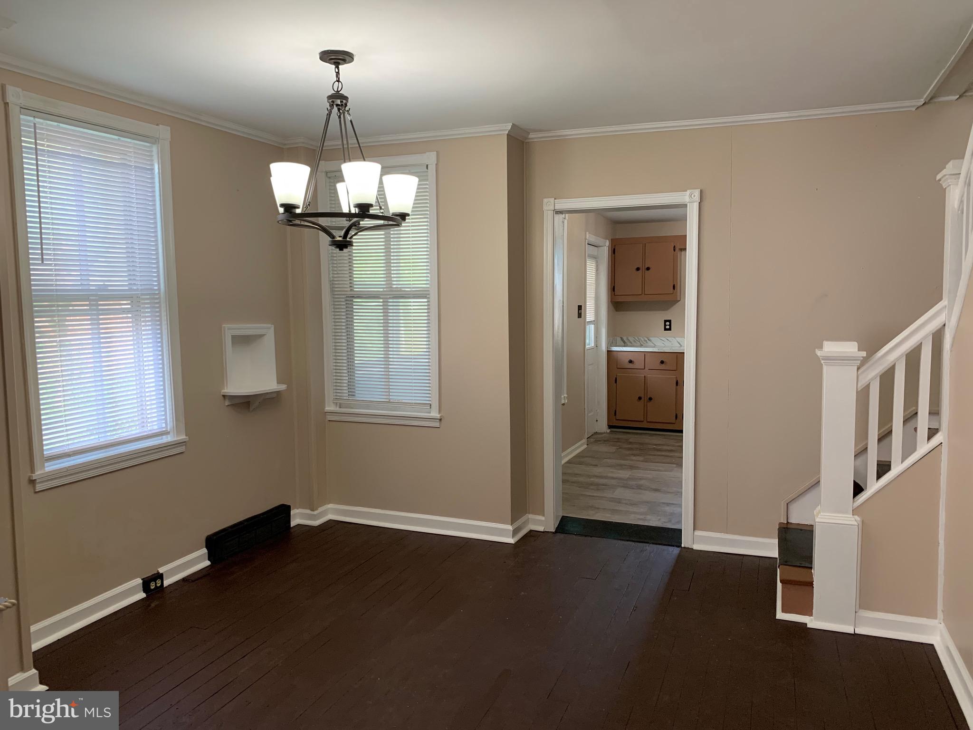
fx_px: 731
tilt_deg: -3.6
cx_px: 486
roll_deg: +0.1
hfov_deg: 67.3
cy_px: 365
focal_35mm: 26
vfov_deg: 53.1
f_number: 1.8
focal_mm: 4.25
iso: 125
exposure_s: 1/60
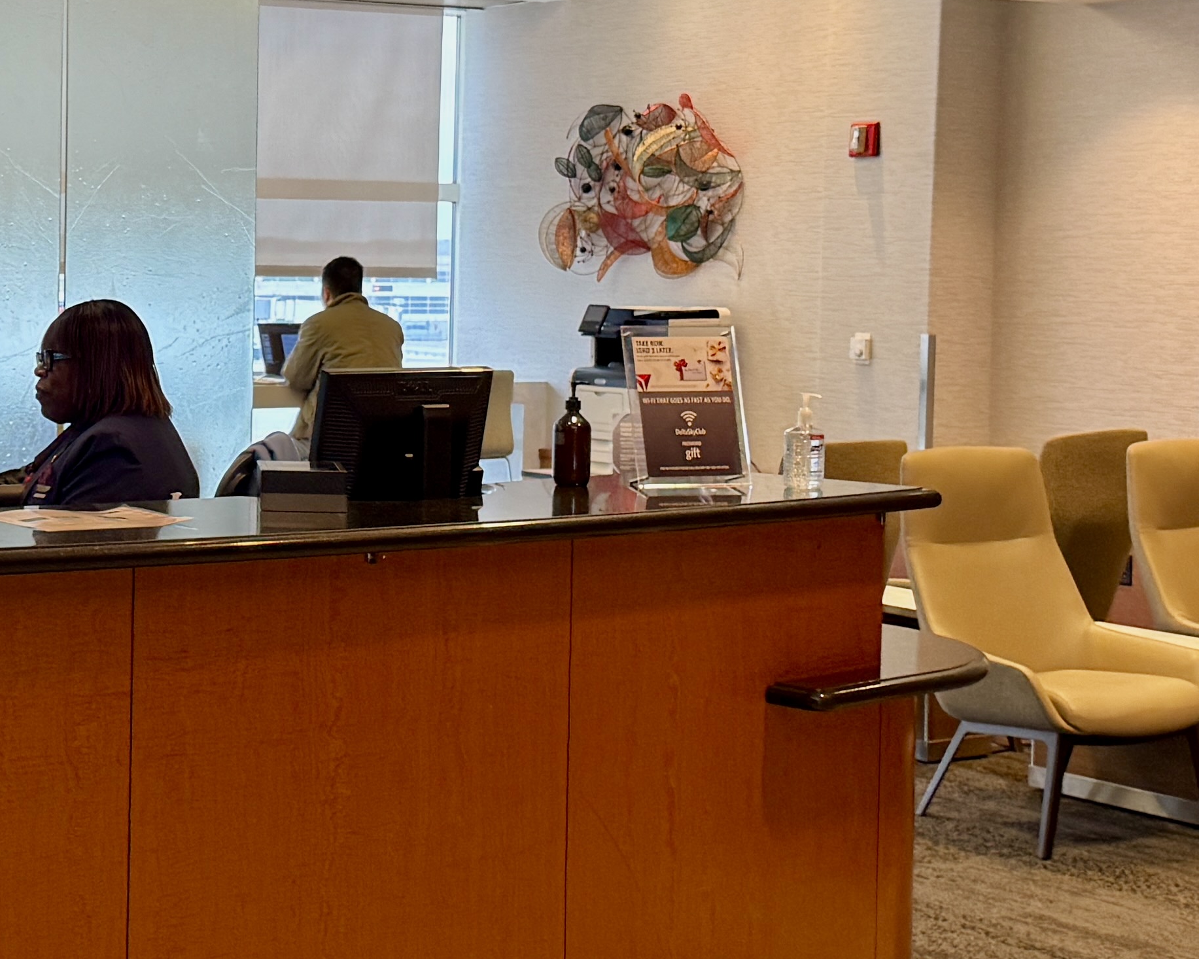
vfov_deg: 20.9
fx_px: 2590
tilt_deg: -1.3
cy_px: 377
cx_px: 116
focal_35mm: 73
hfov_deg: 25.3
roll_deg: -0.2
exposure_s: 1/60
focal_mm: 6.76
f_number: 1.78
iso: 160
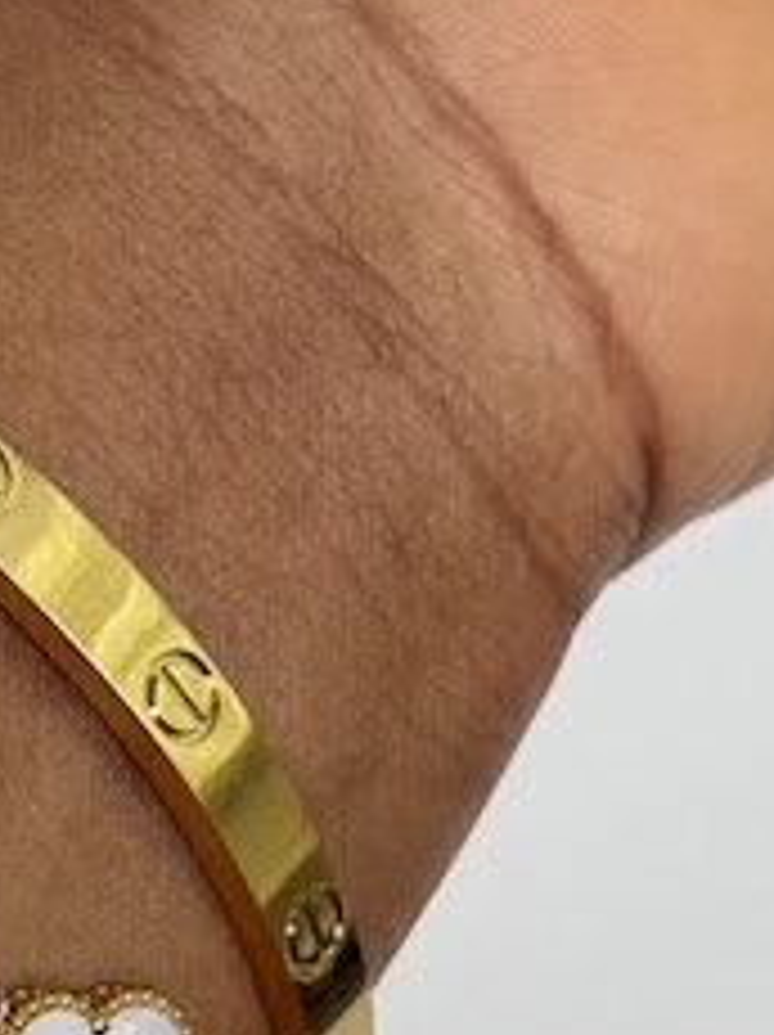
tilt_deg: -35.6
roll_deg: +1.1
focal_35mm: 181
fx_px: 5406
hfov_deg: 8.1
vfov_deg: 10.9
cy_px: 950
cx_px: -202
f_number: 1.6
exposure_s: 1/60
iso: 100
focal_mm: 5.96
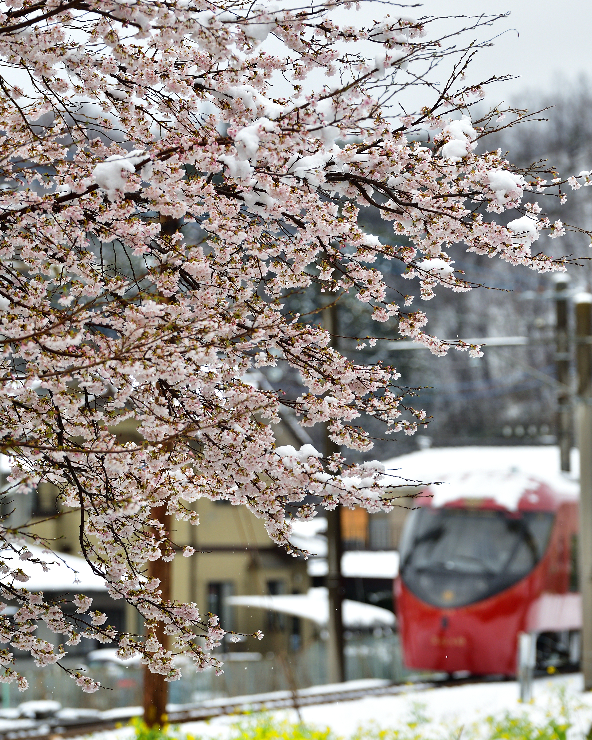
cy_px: 350
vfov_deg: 8.5
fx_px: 5006
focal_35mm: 229
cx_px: 296
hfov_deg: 6.8
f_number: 3.2
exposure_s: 1/1250
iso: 110
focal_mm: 135
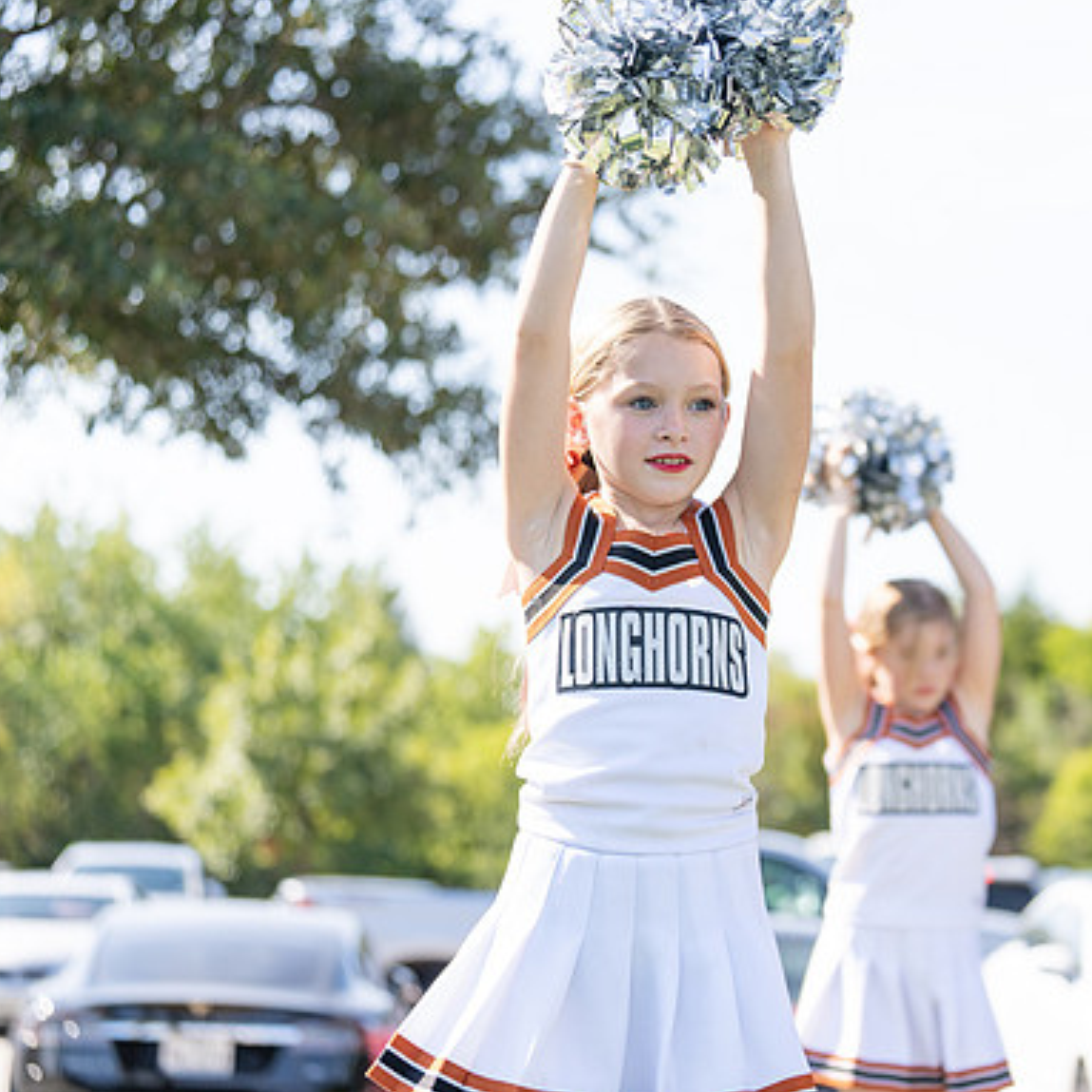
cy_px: 546
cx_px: 736
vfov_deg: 19.3
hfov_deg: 19.2
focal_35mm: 90
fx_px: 3212
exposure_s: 1/1000
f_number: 2.8
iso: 160
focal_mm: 70
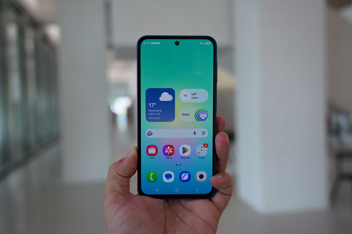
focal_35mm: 34
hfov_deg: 55.2
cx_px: 176
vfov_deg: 38.5
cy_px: 117
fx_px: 336
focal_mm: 34.4
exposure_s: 1/40
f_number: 3.5
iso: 125
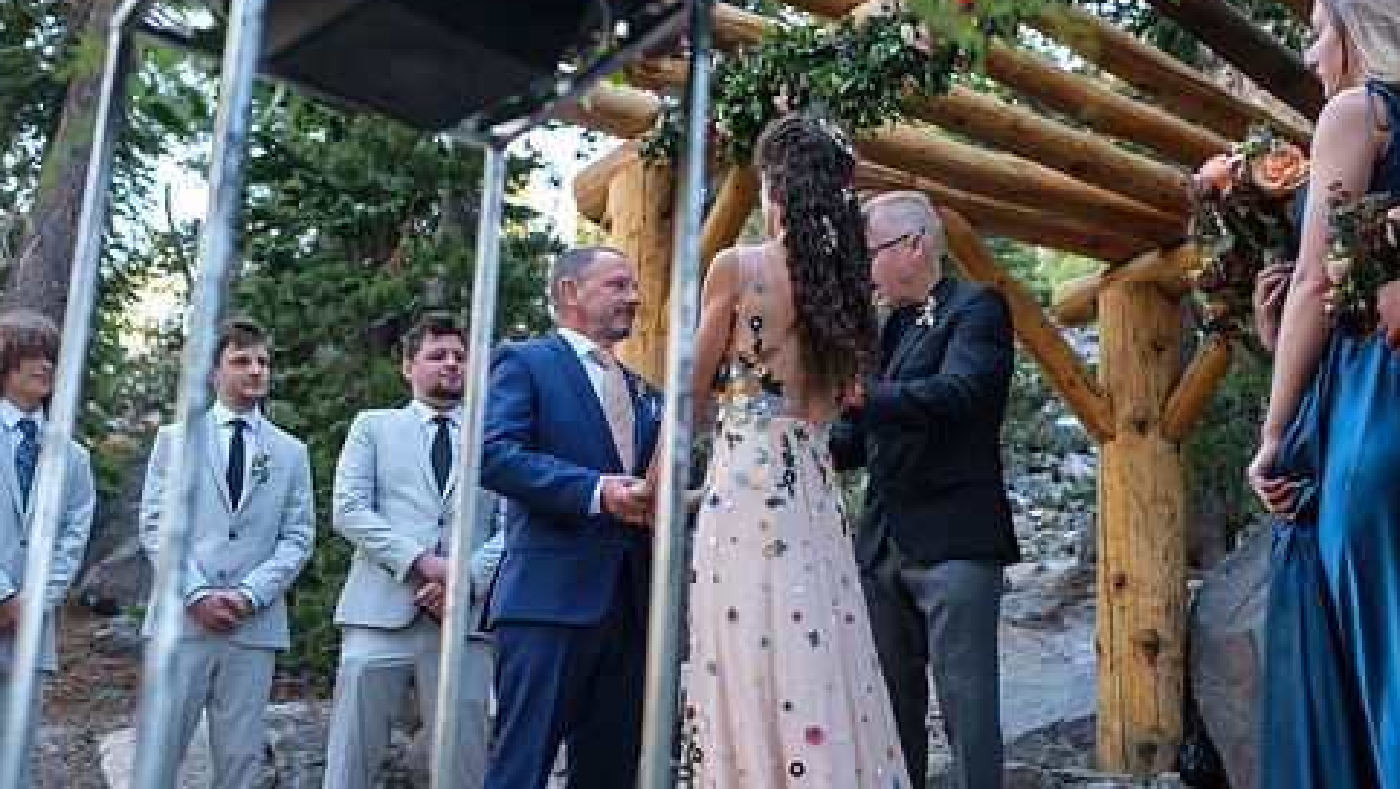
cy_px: 471
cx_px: 768
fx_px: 1634
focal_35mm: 44
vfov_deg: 27.1
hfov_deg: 46.3
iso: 160
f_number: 2.8
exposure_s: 1/40
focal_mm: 23
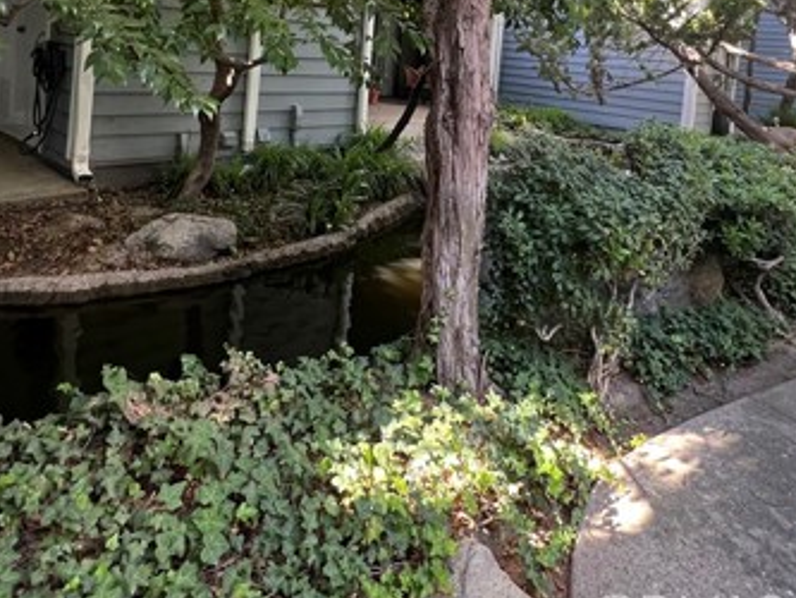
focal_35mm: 25
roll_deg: -4.7
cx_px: 402
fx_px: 575
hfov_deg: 69.4
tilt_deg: -1.9
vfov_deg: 49.8
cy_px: 77
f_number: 1.8
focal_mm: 1.57
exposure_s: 1/99
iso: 200
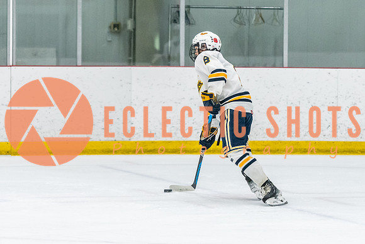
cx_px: 197
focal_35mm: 235
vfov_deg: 5.9
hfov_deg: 8.8
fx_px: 2380
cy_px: 121
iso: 3200
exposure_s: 1/800
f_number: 2.8
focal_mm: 112
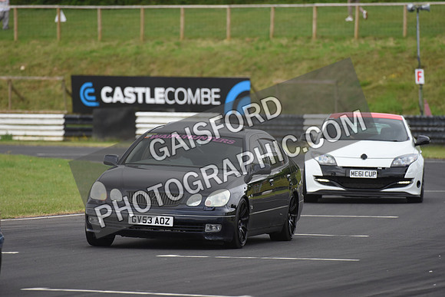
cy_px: 148
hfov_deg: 5.2
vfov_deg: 3.4
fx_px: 4945
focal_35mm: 400
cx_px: 222
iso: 1600
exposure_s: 1/1000
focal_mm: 400
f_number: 5.6
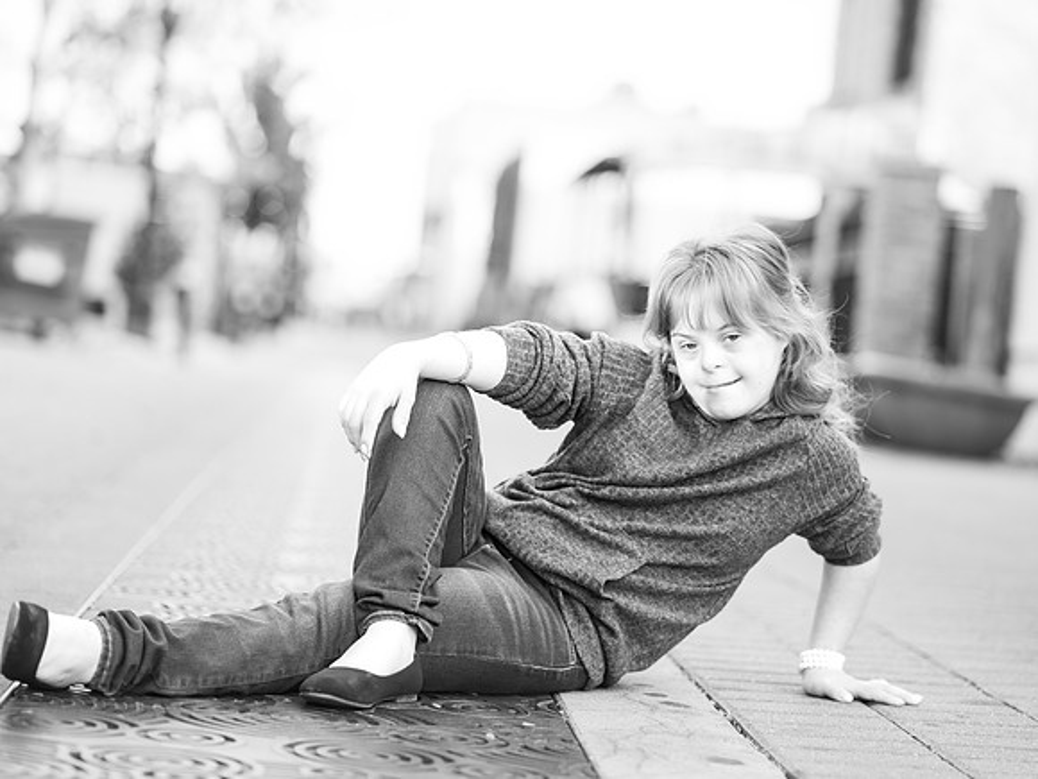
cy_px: 390
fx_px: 2758
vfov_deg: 16.1
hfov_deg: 21.3
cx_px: 519
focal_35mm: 92
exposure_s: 1/200
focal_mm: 85
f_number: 2.2
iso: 160
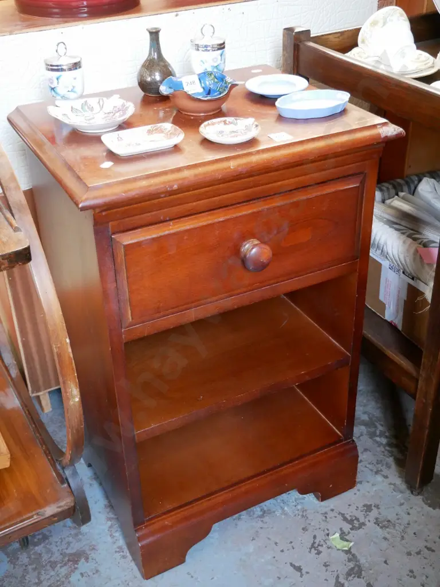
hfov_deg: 36.0
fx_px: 678
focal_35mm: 40
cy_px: 294
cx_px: 220
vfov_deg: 46.8
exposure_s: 1/50
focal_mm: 20
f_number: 4.1
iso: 3200
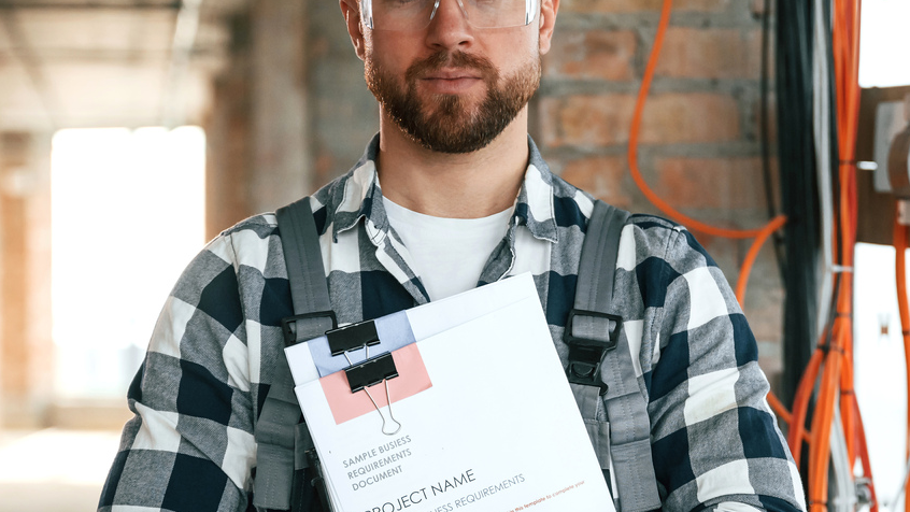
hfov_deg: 16.3
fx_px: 3161
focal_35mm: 131
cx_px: 618
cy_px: 346
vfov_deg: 9.3
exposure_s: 1/800
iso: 1000
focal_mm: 70
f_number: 2.8
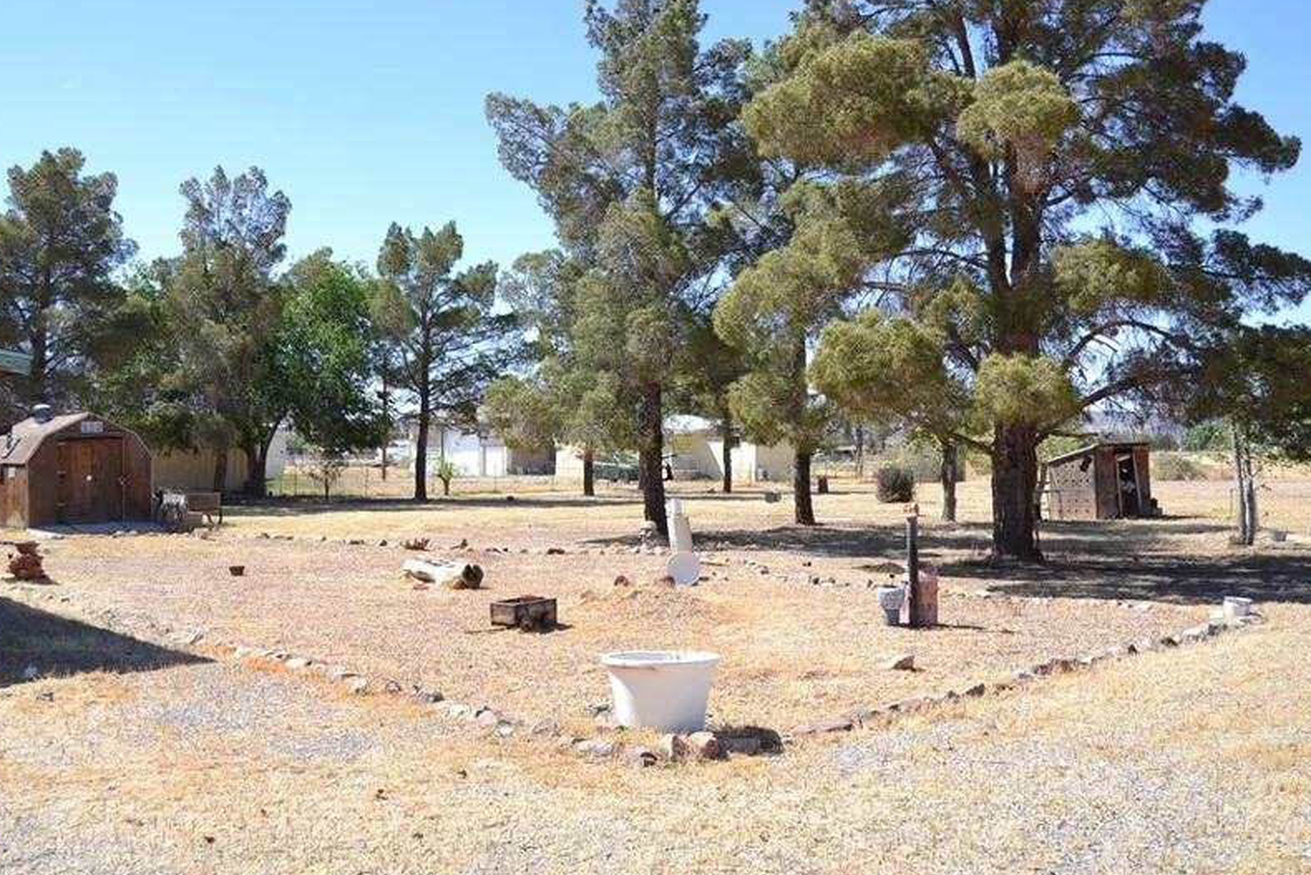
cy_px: 336
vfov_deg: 37.7
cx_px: 639
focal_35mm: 35
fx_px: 1275
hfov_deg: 54.4
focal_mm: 18
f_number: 5
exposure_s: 1/500
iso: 100
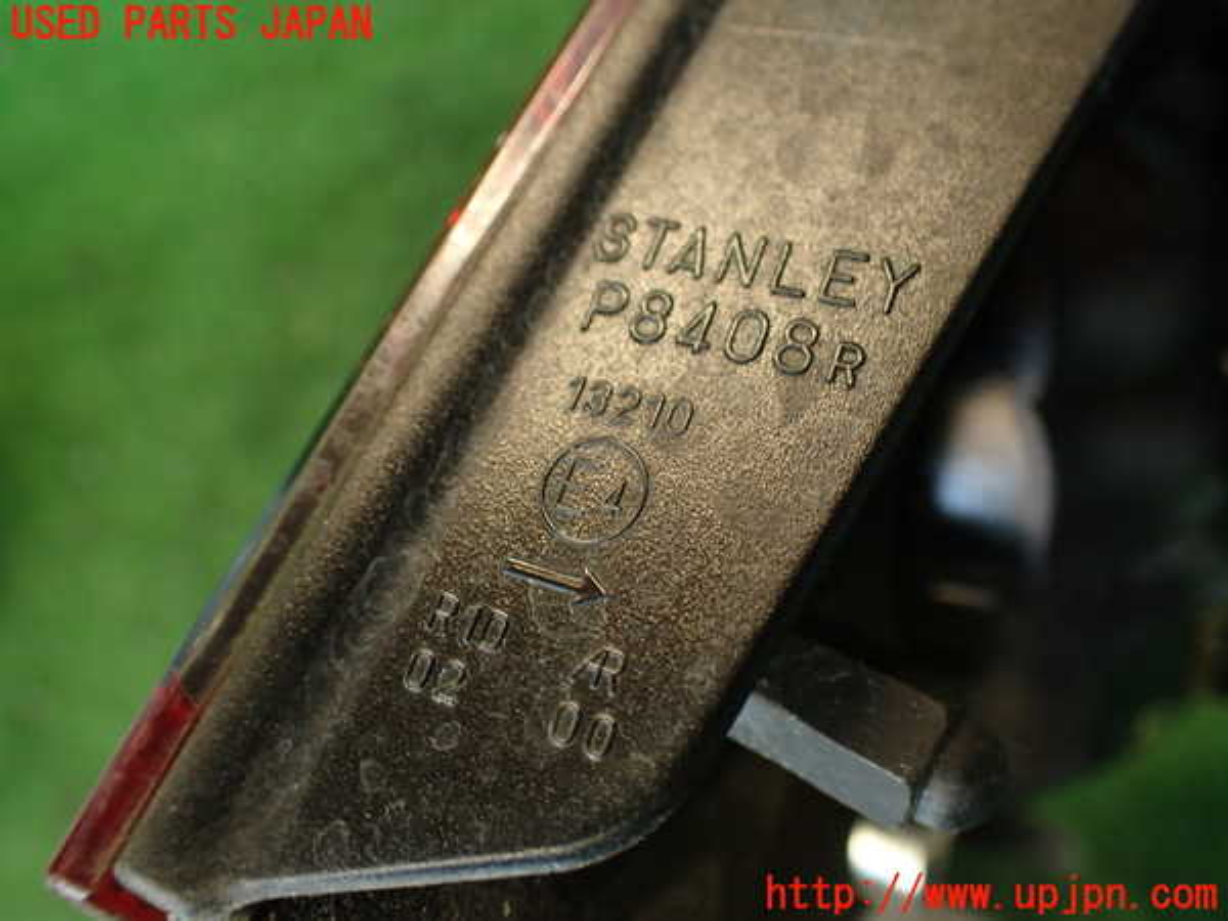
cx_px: 614
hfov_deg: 56.8
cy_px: 460
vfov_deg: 44.2
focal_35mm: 32
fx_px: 1135
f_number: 2.4
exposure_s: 1/30
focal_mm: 5.79
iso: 200
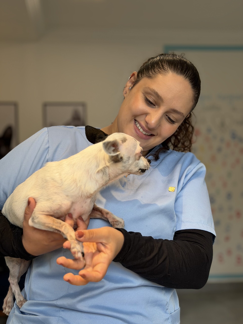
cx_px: 122
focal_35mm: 48
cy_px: 162
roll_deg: +0.5
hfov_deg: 30.3
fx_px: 449
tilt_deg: -0.3
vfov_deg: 39.7
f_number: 1.78
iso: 50
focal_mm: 6.76
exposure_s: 1/122
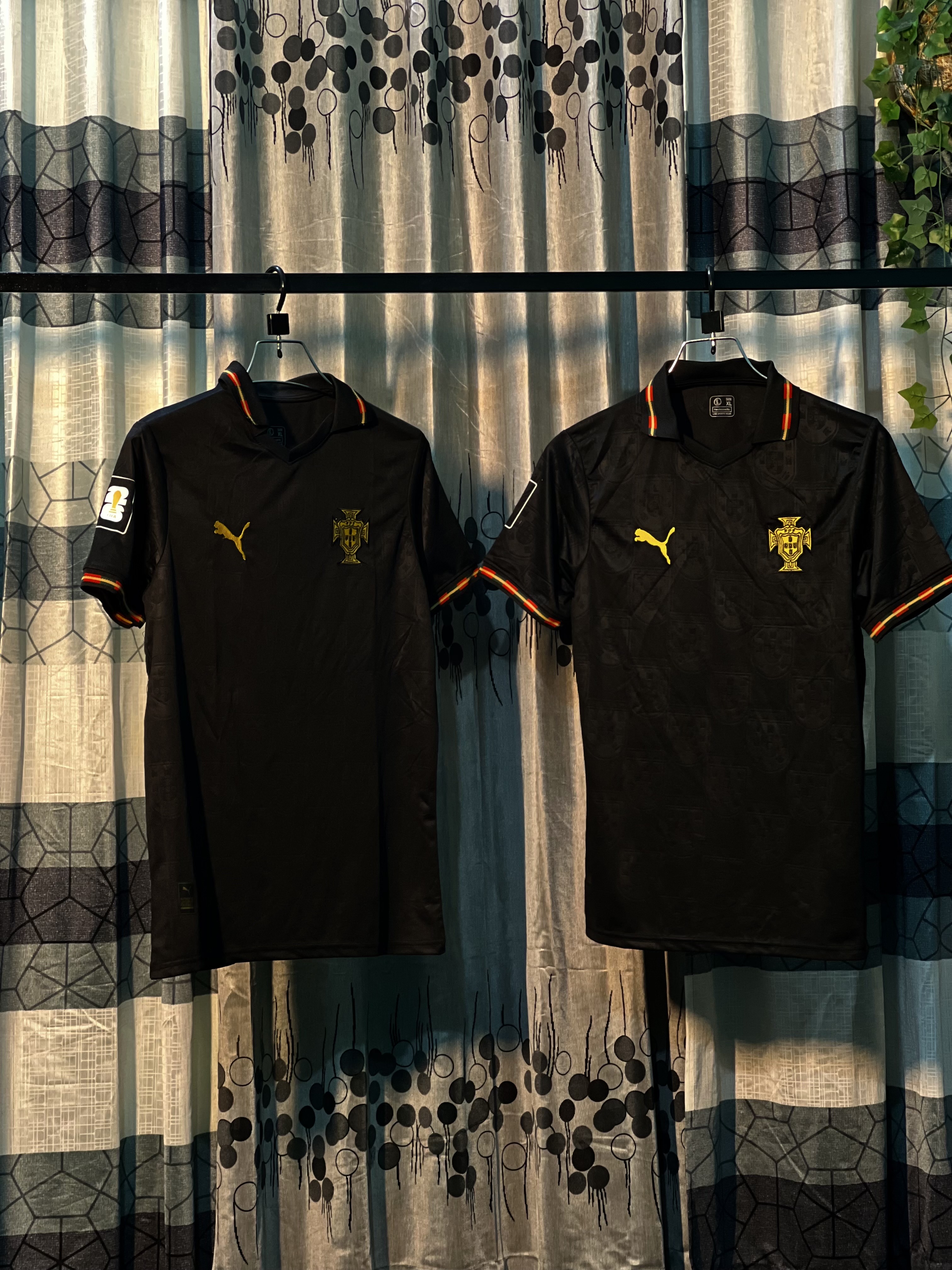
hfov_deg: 19.1
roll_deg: +1.7
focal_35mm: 77
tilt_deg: +1.5
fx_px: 2824
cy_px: 635
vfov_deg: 25.3
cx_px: 476
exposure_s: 1/20
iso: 400
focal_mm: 9
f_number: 2.8
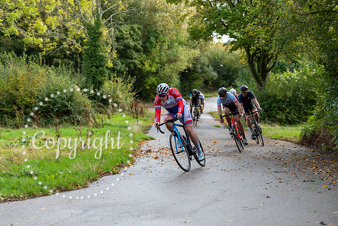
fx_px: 657
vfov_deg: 19.5
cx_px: 169
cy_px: 113
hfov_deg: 28.8
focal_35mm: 70
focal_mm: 70
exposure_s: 1/400
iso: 200
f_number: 3.2
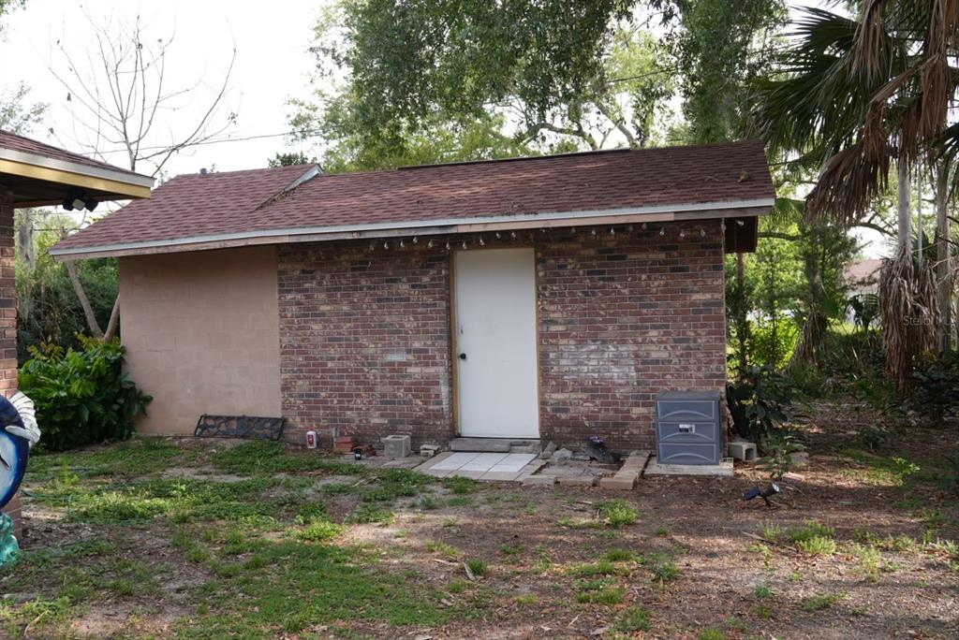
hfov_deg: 61.2
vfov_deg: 43.1
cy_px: 320
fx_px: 812
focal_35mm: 30
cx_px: 480
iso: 100
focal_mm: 20.3
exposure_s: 1/125
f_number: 4.5
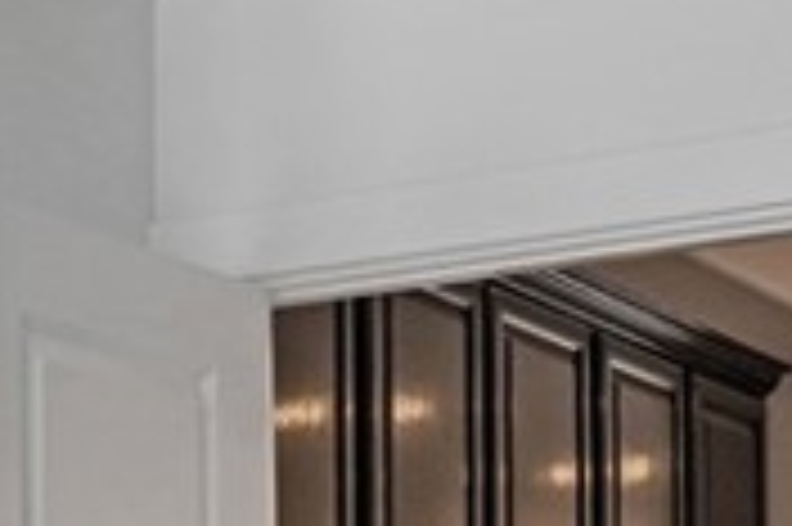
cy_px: 1288
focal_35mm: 140
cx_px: -1269
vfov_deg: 8.8
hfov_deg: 11.4
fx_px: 3077
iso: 320
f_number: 5
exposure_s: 1/60
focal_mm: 16
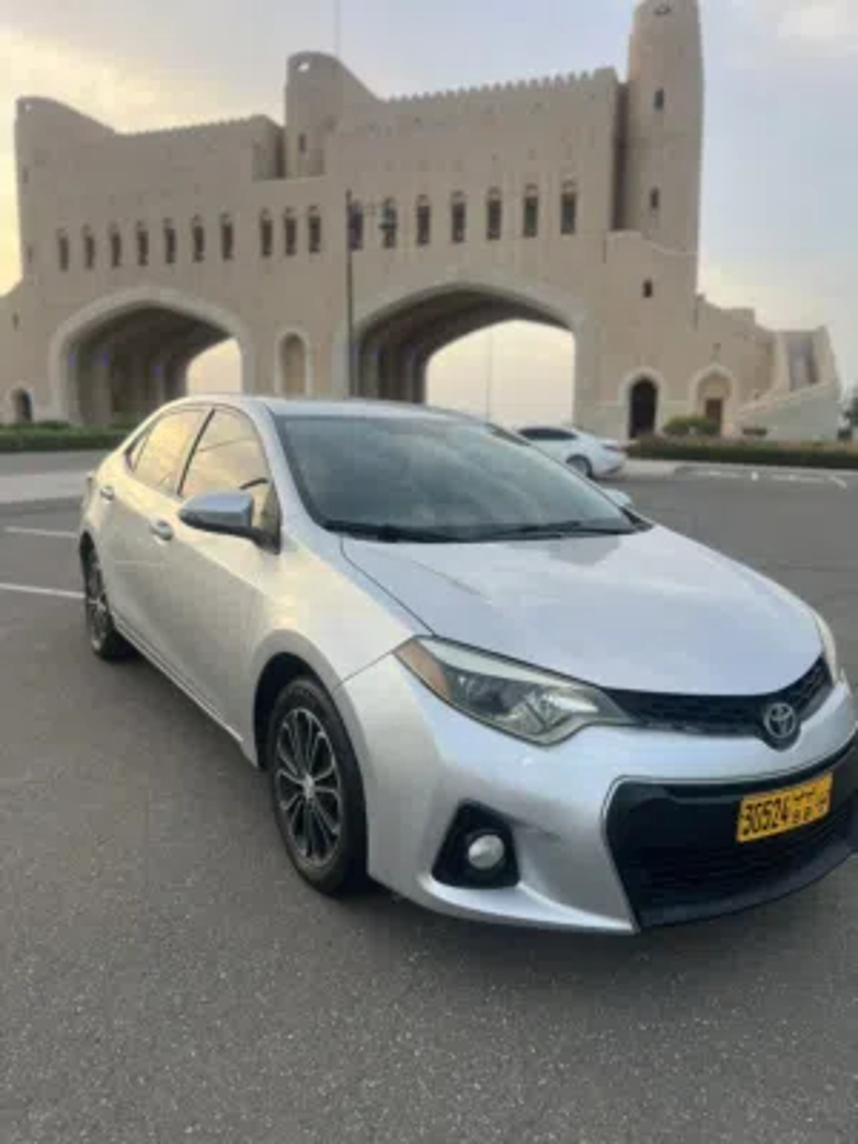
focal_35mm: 26
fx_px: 859
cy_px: 572
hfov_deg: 53.1
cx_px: 429
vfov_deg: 67.3
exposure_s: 1/192
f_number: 1.5
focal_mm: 5.7
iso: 40
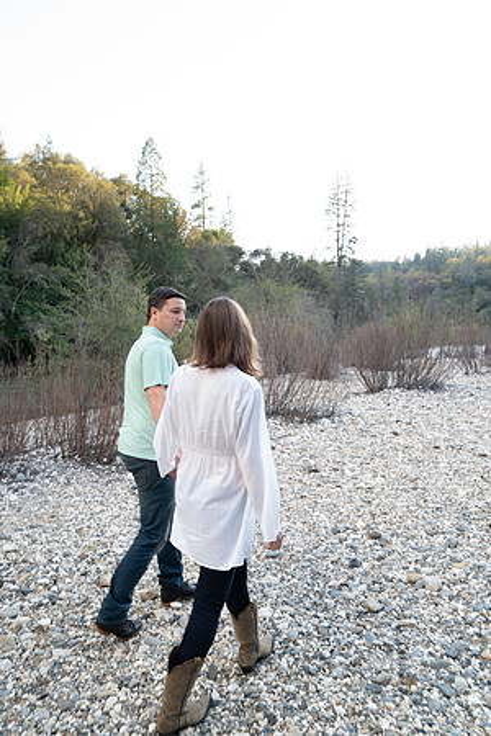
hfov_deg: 49.6
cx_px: 246
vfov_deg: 69.4
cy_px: 368
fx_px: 532
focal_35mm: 26
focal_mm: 26
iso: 500
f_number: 4.5
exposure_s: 1/125
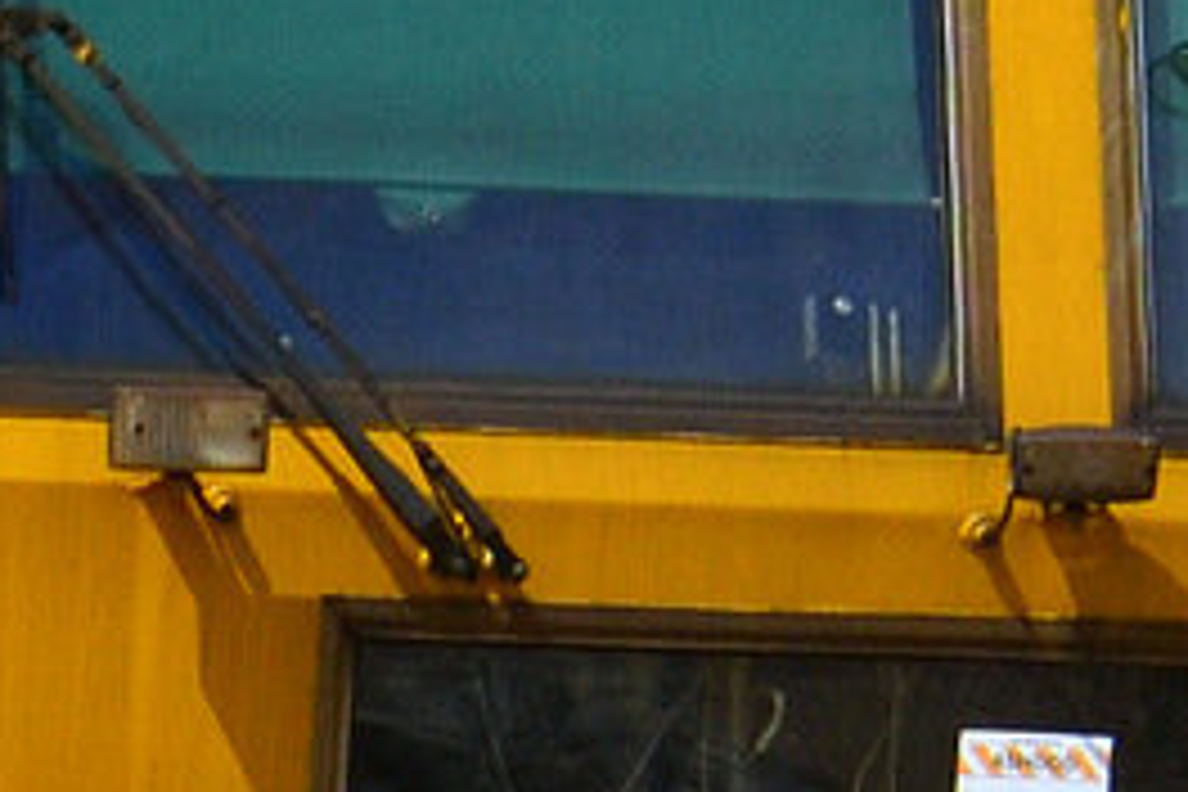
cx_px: -742
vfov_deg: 1.2
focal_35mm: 1147
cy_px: 1242
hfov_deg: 1.8
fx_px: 37836
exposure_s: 1/500
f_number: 11
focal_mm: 105
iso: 250
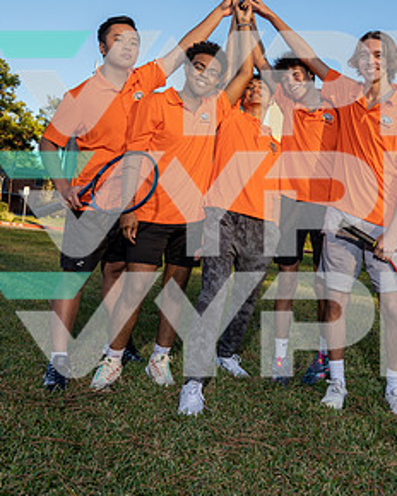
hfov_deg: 42.0
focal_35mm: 35
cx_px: 245
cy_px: 205
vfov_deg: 51.3
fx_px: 514
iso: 250
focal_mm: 24
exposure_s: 1/250
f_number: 5.6
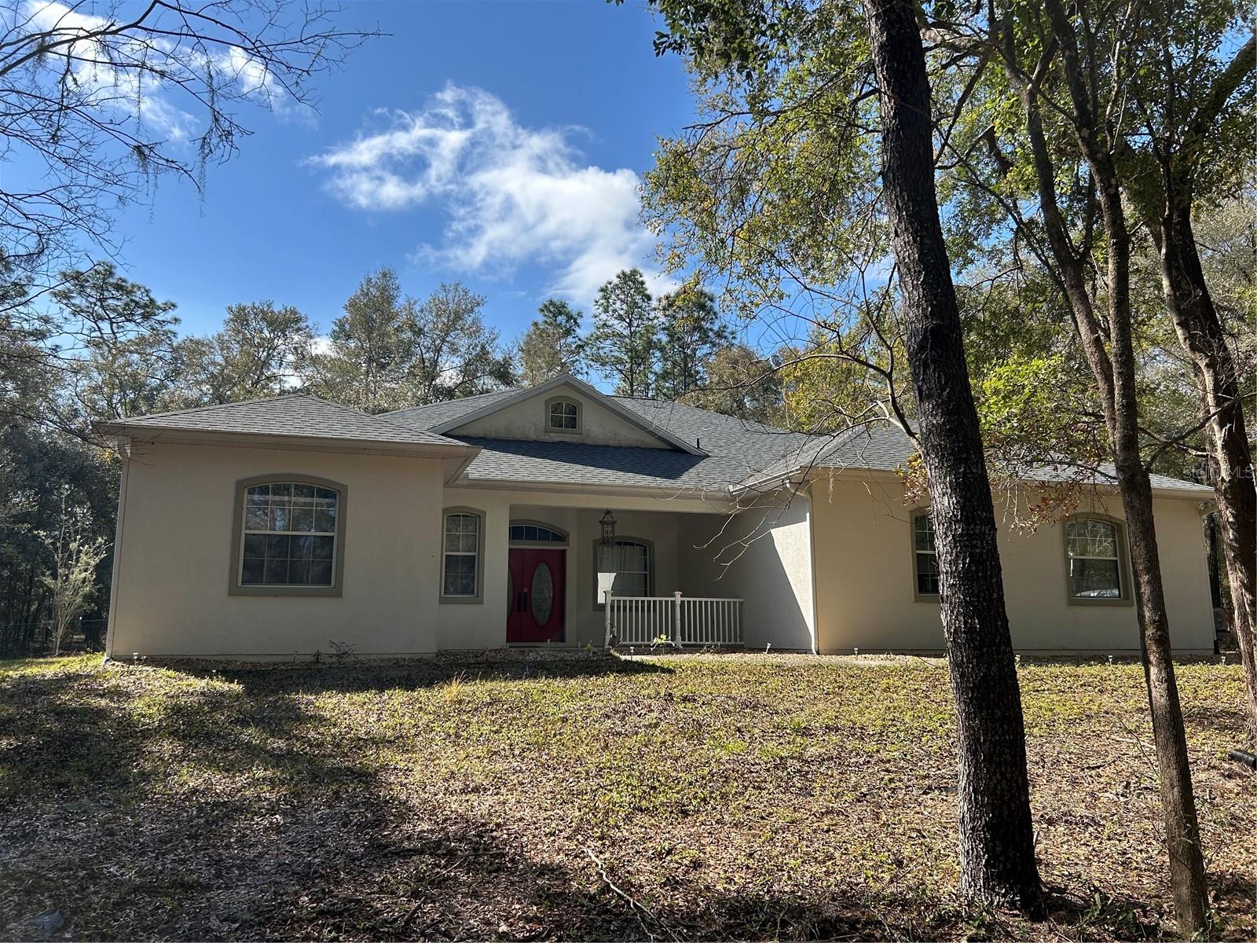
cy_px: 472
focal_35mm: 26
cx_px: 628
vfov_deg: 53.1
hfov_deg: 67.3
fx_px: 944
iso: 50
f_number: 1.5
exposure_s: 1/2915
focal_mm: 5.7
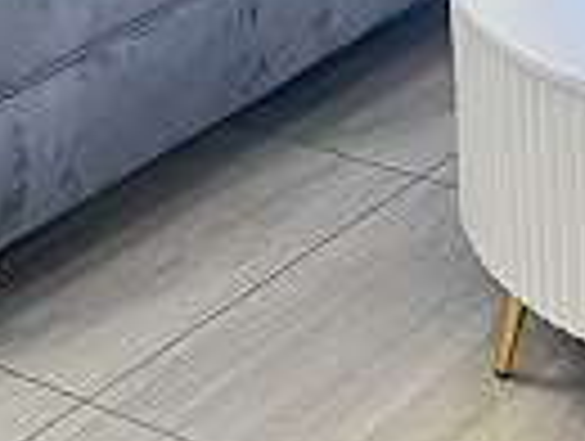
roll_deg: +0.2
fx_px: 2032
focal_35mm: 120
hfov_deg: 15.8
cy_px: -202
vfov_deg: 11.9
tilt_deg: -17.0
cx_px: 680
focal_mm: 5.7
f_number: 1.5
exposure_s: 1/50
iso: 80
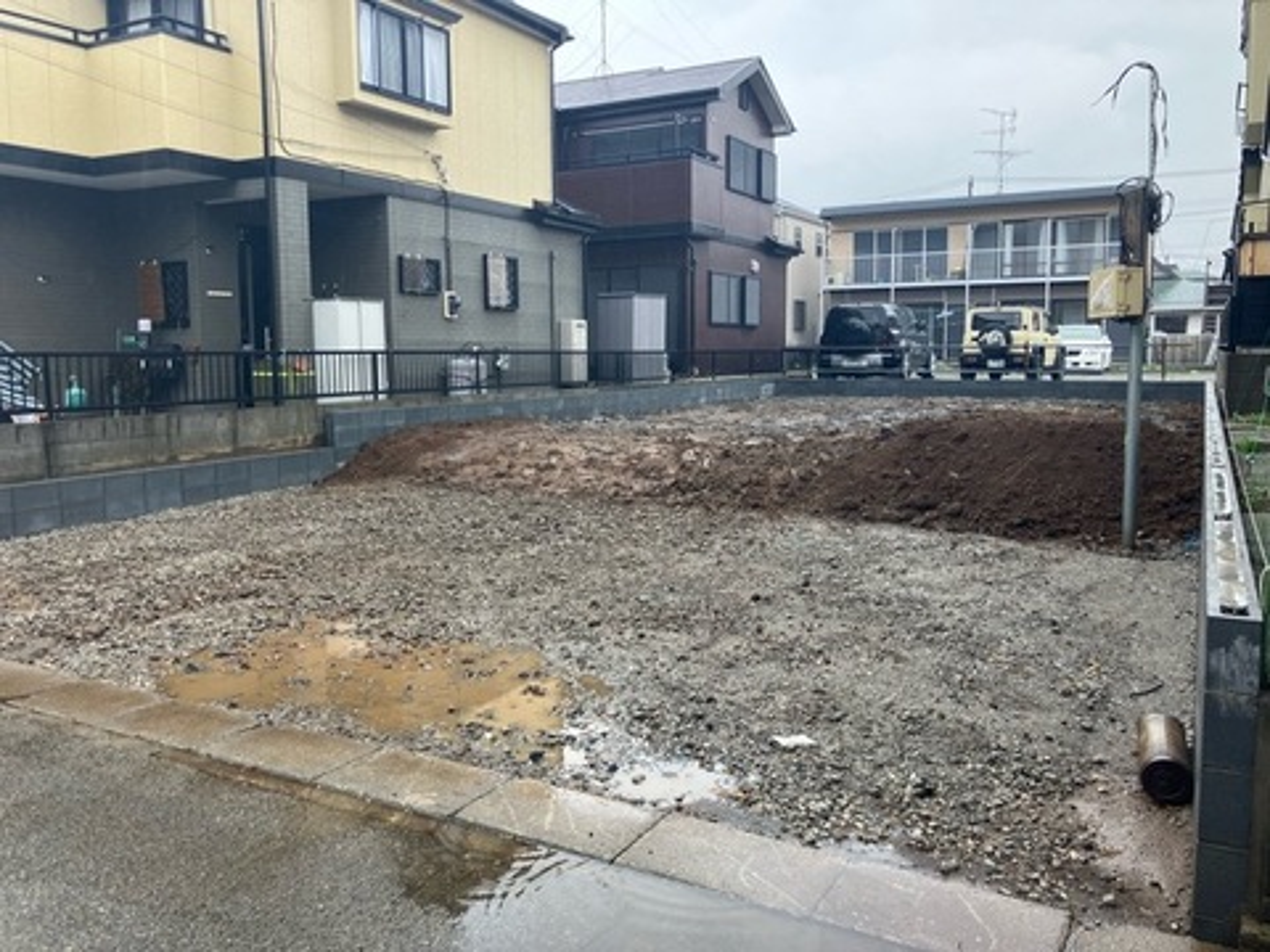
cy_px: 476
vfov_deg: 49.7
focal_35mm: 28
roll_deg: -0.6
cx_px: 635
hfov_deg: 63.4
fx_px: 1027
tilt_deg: -5.7
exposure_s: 1/142
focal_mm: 3.99
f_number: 1.8
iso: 40
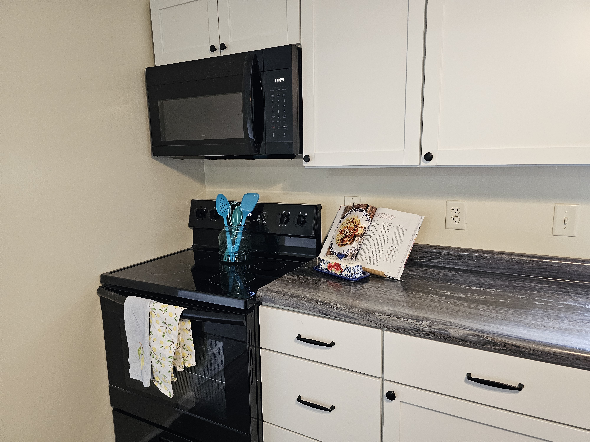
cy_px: 221
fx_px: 392
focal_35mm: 23
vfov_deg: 58.9
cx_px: 295
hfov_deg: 73.9
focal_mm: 6.3
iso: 500
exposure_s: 1/120
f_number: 1.7
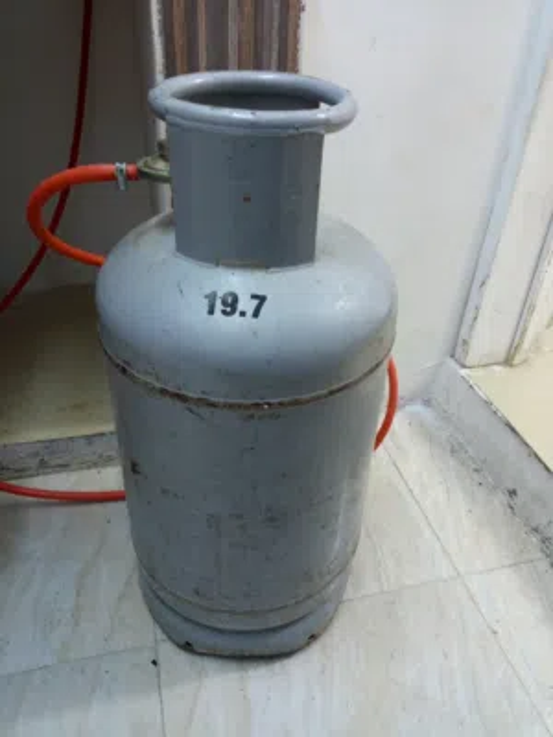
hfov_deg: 53.1
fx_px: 554
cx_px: 276
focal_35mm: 26
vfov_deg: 67.3
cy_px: 368
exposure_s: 1/25
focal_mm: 3.64
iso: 761
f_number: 1.85
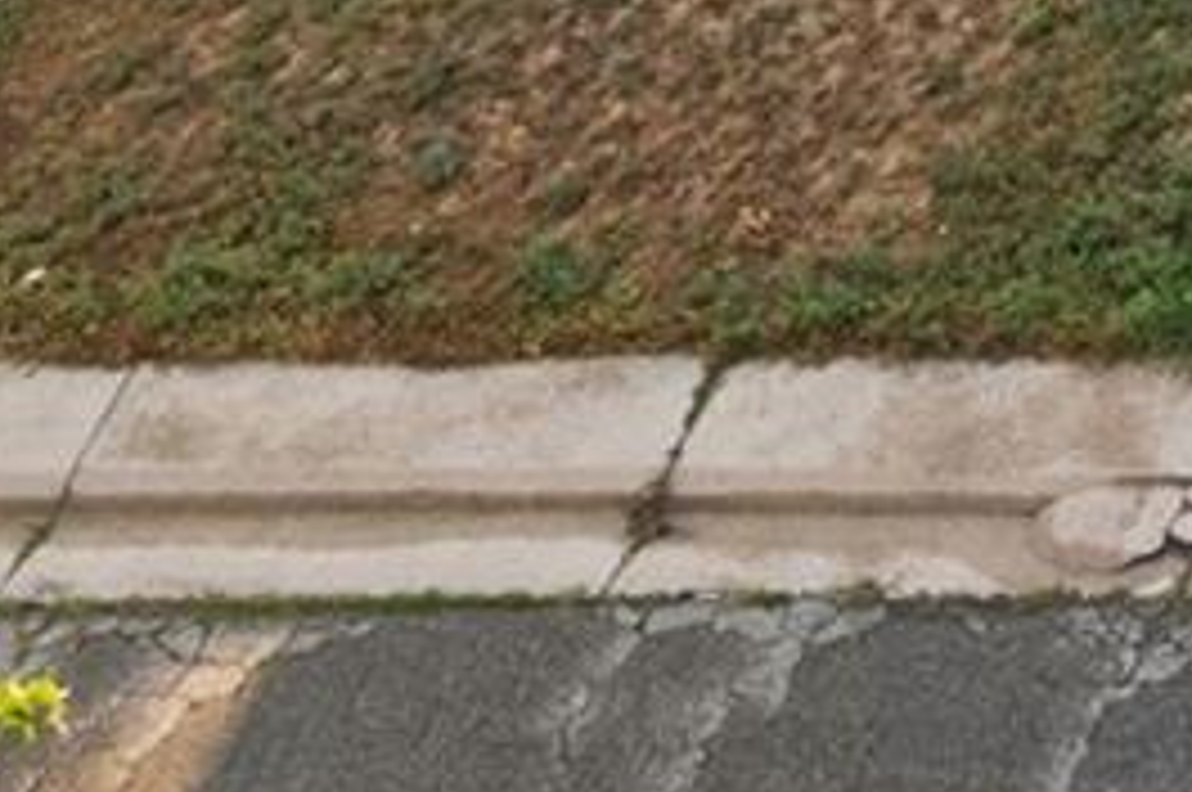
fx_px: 4398
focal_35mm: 133
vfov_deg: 8.8
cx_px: 2708
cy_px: -1438
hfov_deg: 12.6
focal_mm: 8.38
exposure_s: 1/15
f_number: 2.8
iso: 100
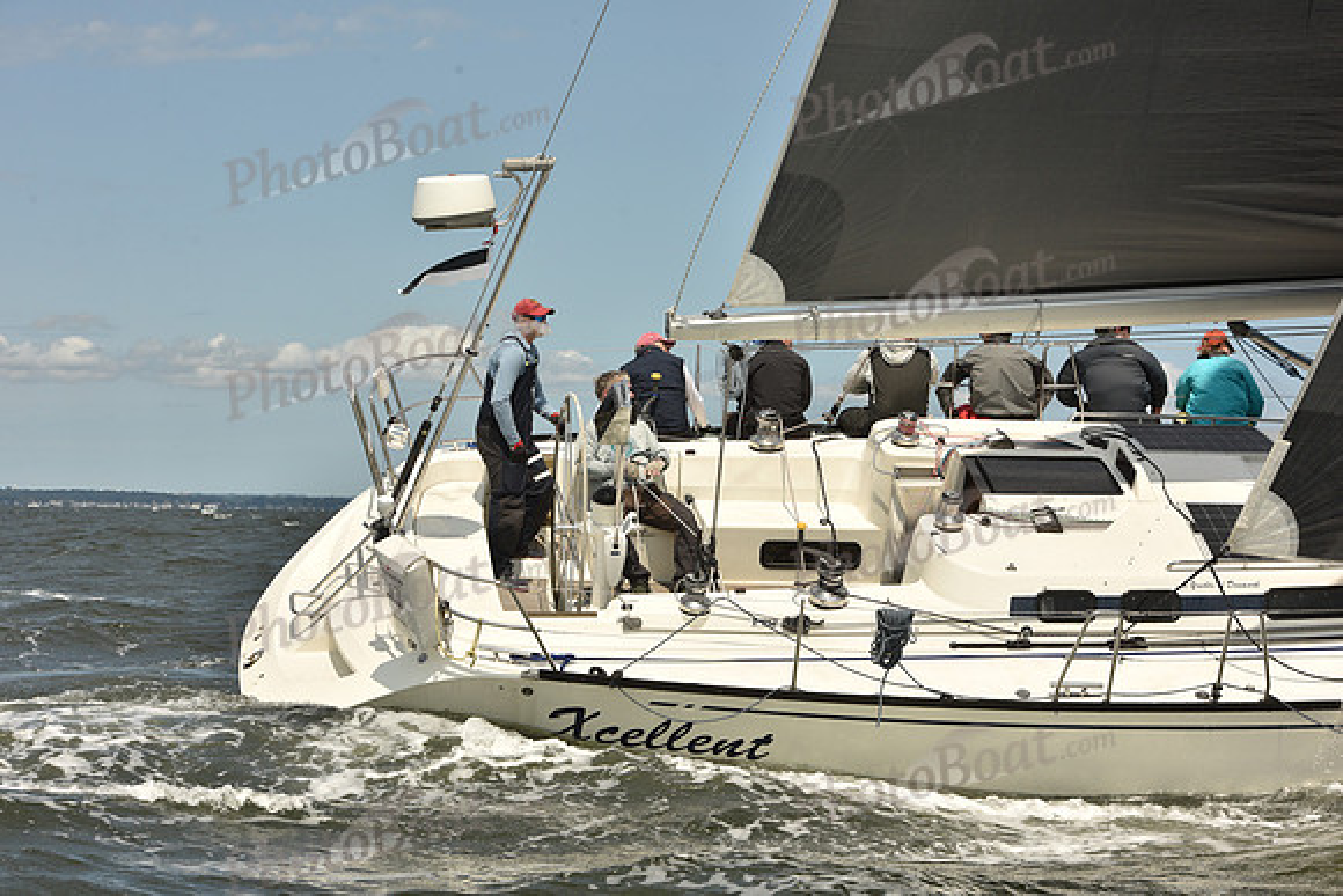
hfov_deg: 24.8
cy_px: 448
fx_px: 3060
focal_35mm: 82
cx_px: 672
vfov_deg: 16.7
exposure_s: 1/800
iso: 250
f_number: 11
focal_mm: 82
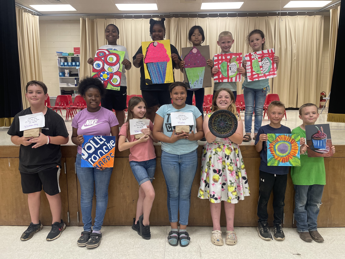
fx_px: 259
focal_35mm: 26
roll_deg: +0.8
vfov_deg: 53.1
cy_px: 130
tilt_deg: -6.7
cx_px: 172
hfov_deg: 67.3
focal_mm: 4.2
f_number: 1.6
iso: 125
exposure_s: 1/60
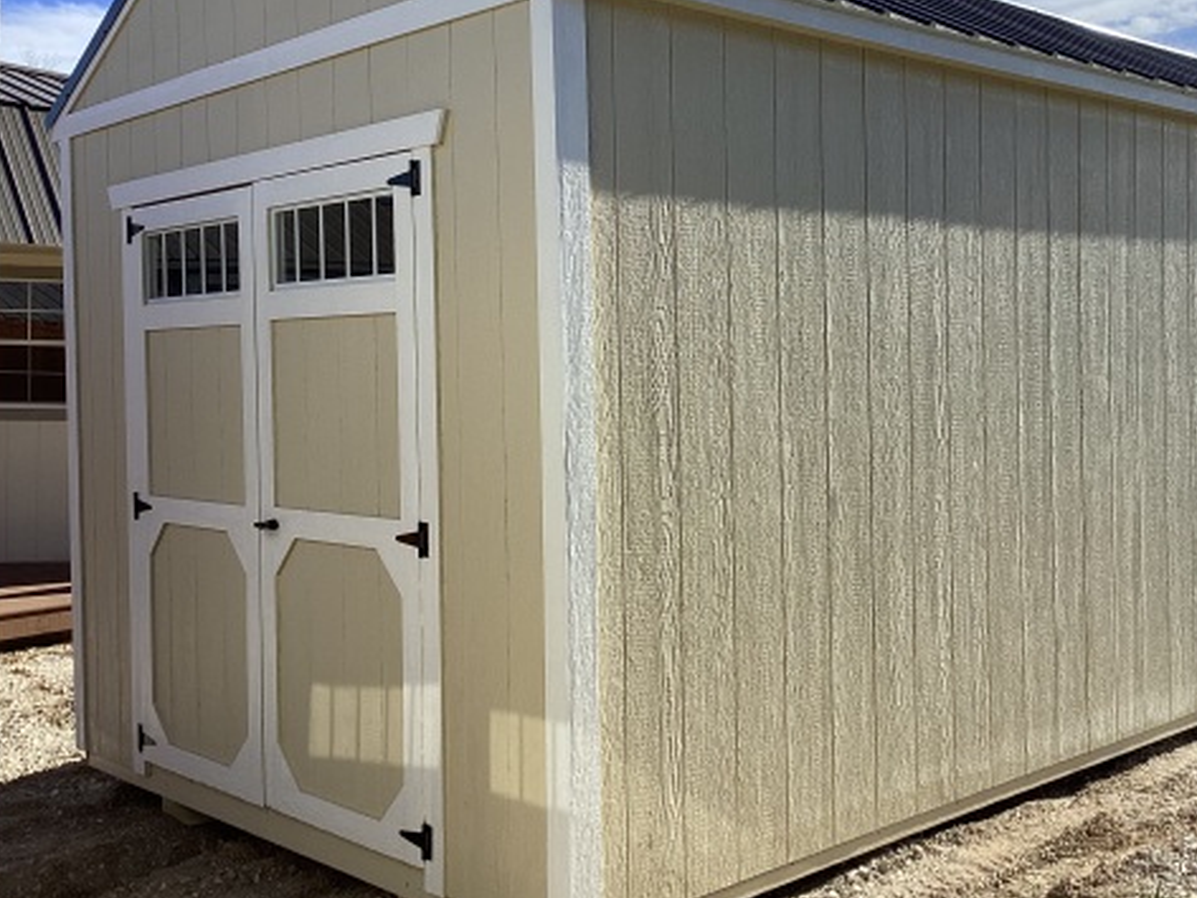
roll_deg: +1.9
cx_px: 748
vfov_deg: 34.3
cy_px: 378
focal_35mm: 42
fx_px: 1452
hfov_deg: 44.4
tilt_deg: +0.8
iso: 25
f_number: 2.4
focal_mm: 3.3
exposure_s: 1/1359
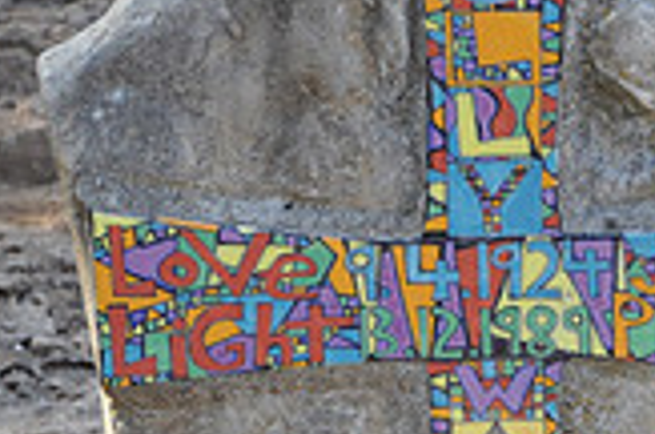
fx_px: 5048
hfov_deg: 7.4
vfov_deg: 4.9
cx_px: 530
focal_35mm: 278
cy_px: 428
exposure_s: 1/60
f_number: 5
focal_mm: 52
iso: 500
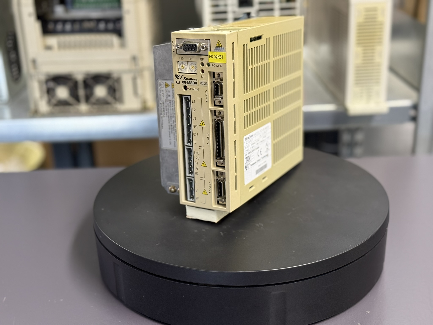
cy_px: 162
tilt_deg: -21.9
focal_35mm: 48
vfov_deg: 30.3
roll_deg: +1.2
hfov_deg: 39.7
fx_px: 600
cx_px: 216
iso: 200
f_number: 1.78
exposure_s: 1/33
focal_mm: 6.76
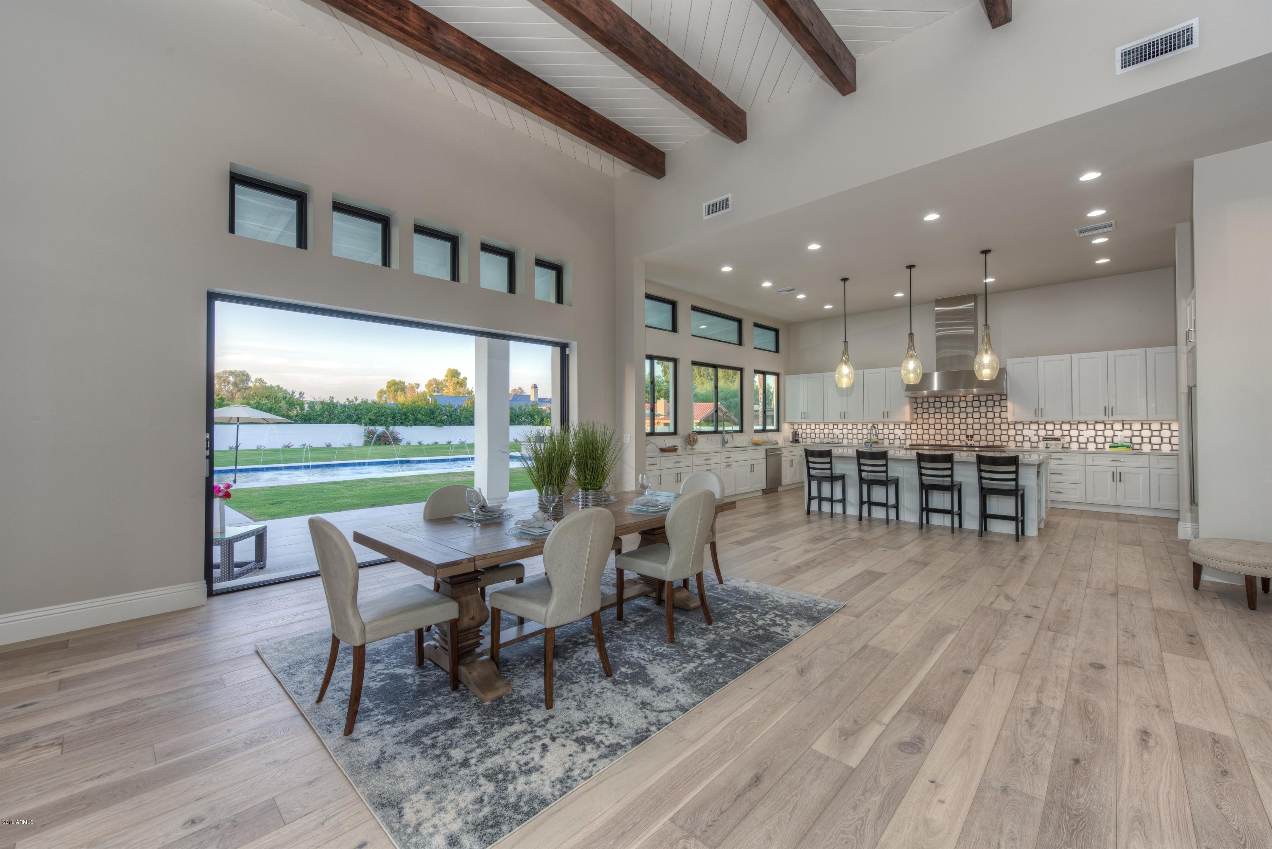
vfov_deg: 81.2
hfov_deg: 104.2
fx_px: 495
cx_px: 636
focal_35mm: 14
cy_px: 424
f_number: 9
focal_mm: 14
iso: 320
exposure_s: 1/40
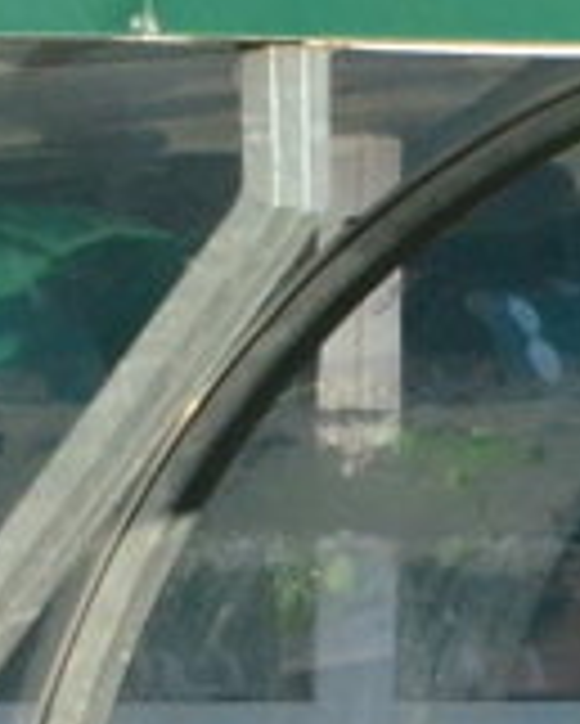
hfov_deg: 0.5
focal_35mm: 3146
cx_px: 1443
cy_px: 1167
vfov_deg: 0.6
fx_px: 67441
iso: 2000
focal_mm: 300
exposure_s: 1/4000
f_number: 8
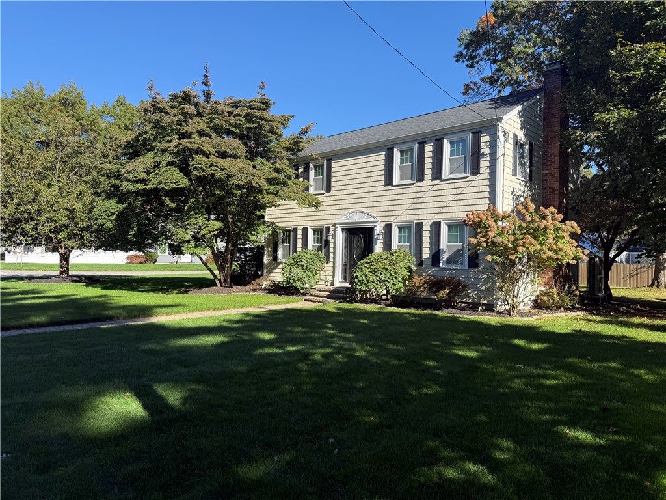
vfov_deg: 56.8
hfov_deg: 71.6
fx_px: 462
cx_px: 333
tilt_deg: +2.3
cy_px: 250
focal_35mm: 24
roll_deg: -0.9
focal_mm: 6.76
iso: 80
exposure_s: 1/2370
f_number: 1.78
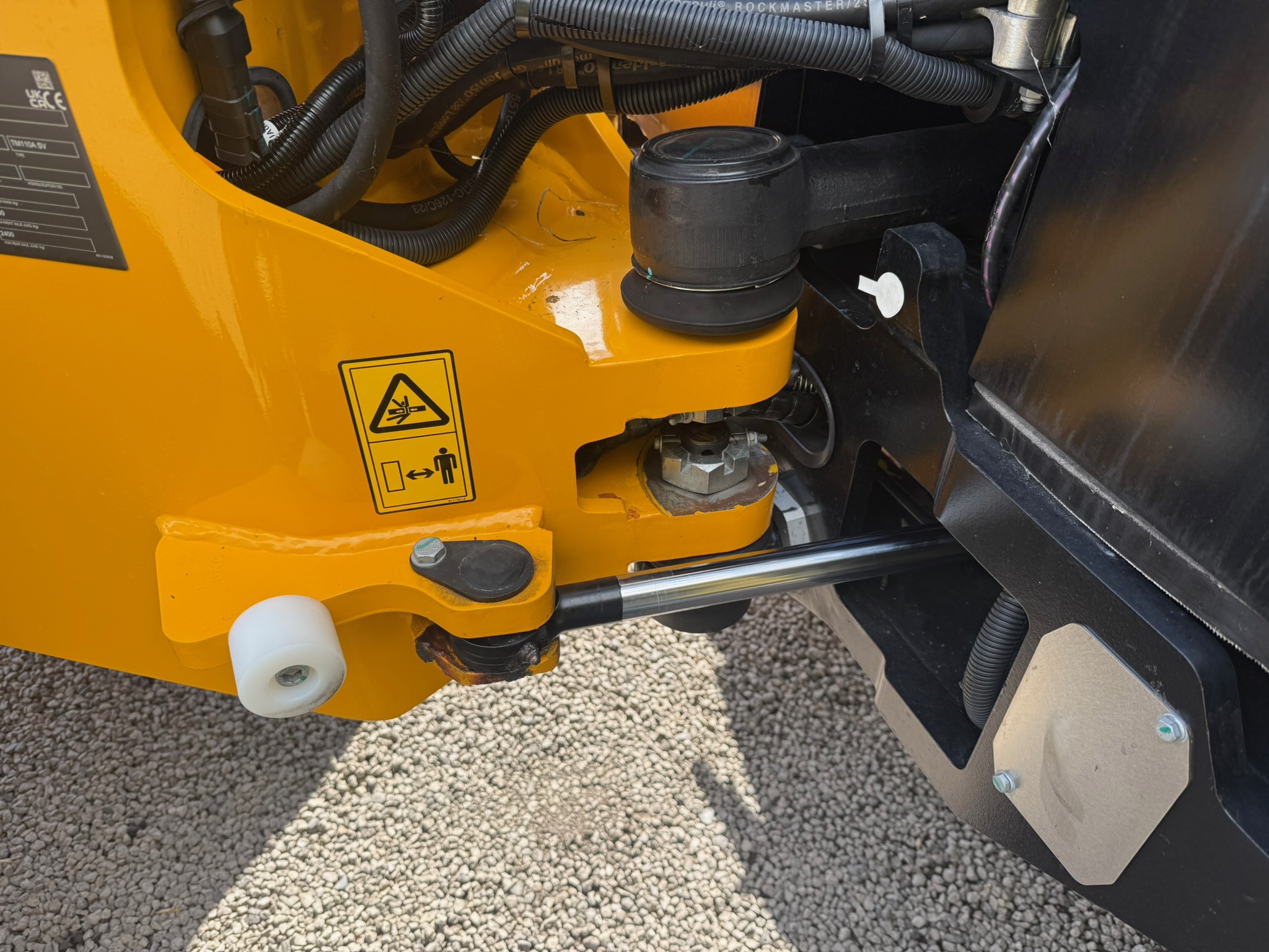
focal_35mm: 24
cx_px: 634
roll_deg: -1.0
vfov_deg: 56.8
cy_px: 476
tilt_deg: -40.6
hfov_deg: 71.6
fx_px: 880
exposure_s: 1/722
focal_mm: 6.76
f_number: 1.78
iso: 80
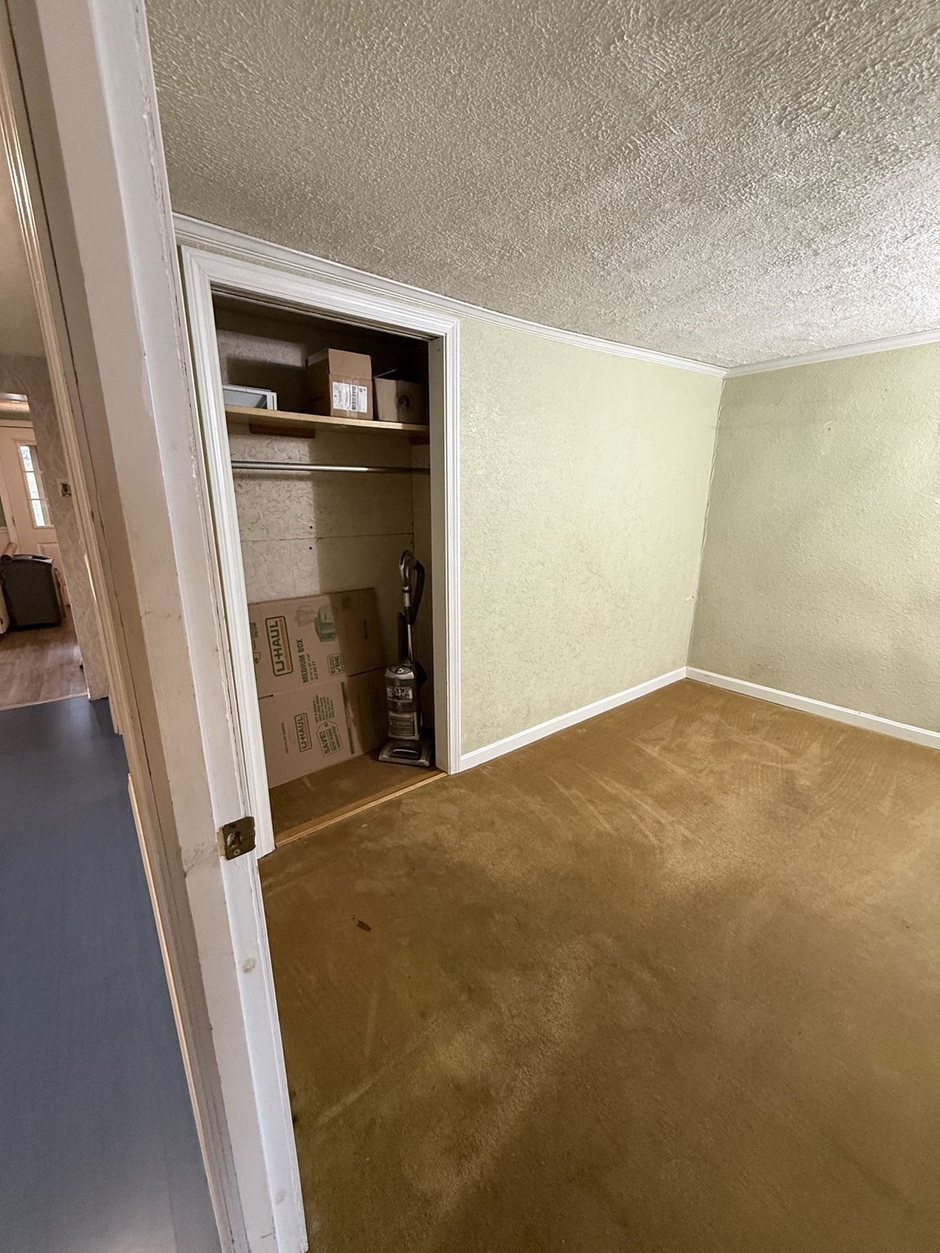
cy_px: 626
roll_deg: -0.9
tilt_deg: -14.3
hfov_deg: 85.7
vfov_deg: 102.1
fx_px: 507
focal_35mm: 14
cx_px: 470
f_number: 2.2
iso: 500
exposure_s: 1/60
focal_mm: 2.22
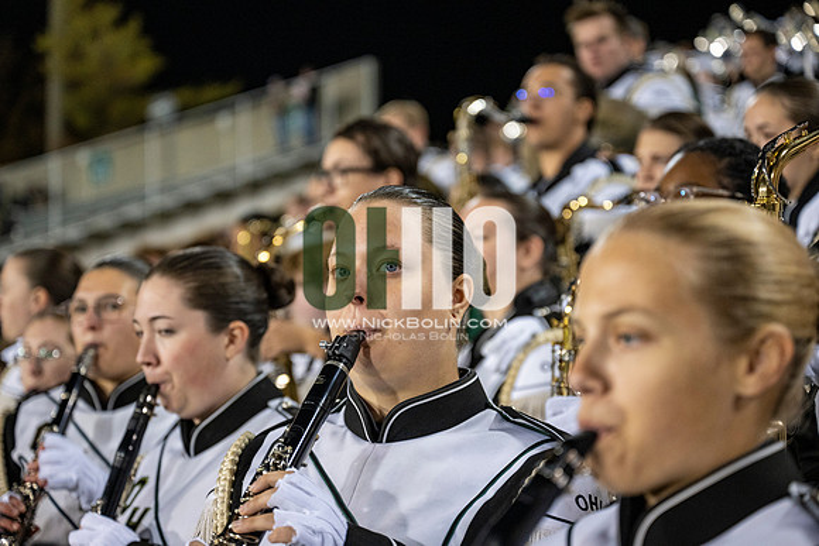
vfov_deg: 19.5
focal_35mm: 70
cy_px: 273
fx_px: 1593
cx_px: 410
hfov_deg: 28.8
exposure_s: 1/500
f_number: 3.2
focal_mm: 70
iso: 2000
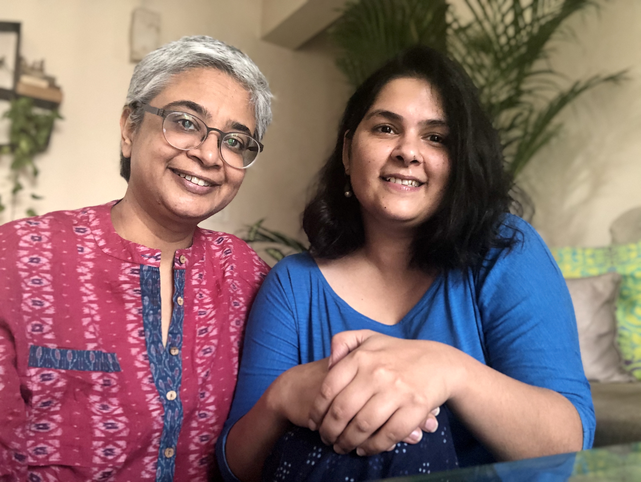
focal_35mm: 32
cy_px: 241
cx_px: 320
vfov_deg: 44.2
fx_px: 593
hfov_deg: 56.8
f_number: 2.2
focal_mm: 2.87
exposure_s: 1/30
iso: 125
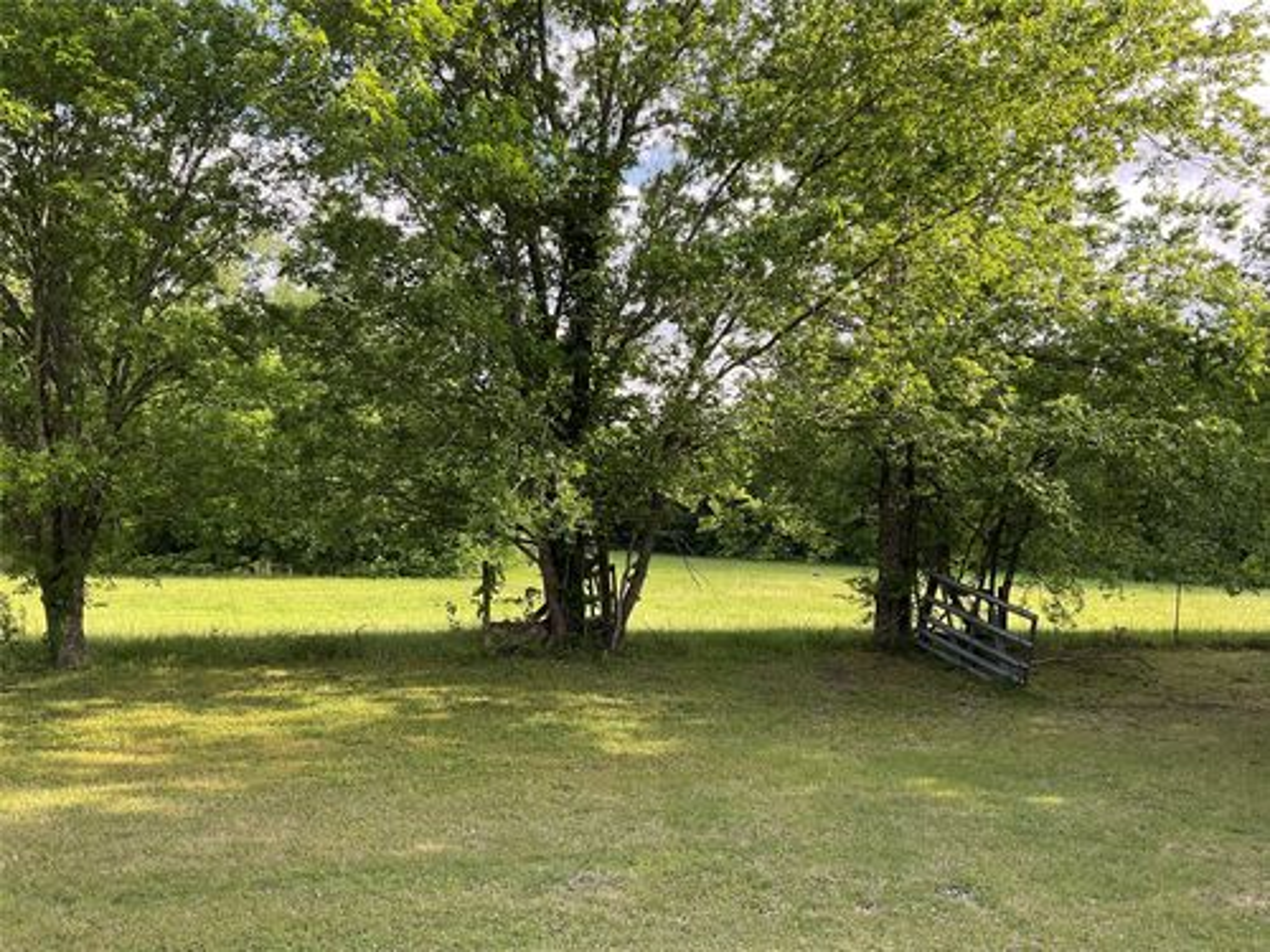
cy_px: 476
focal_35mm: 29
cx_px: 635
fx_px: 1064
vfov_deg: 48.2
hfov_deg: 61.7
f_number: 1.8
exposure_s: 1/266
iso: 16
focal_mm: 3
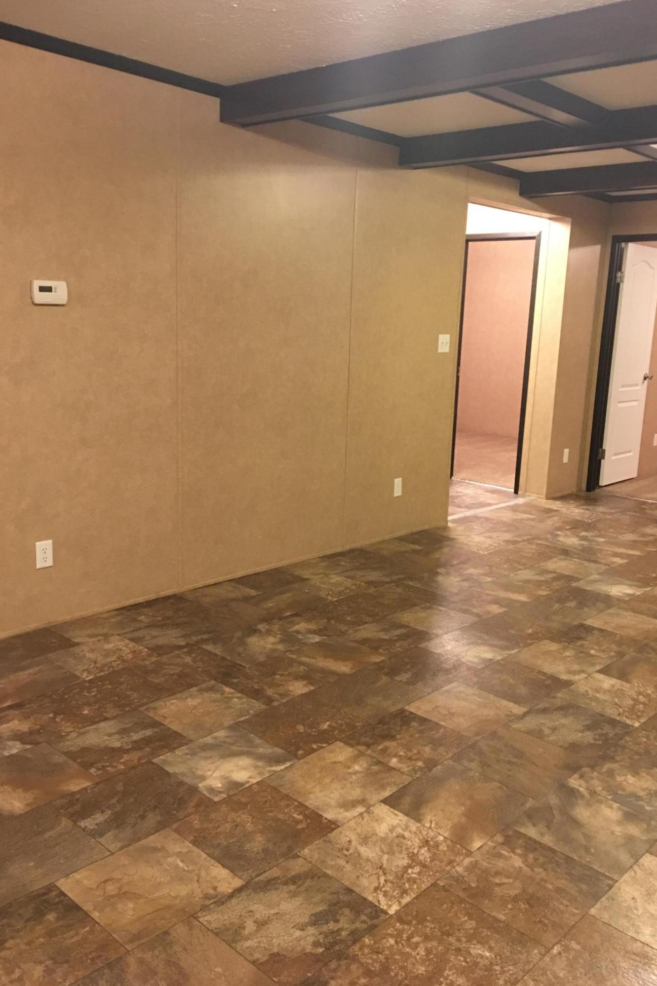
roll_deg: -2.0
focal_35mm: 31
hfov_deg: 42.3
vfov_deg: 60.3
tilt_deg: -10.0
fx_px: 849
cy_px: 490
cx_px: 352
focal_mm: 4.15
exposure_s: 1/4
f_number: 2.2
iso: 64
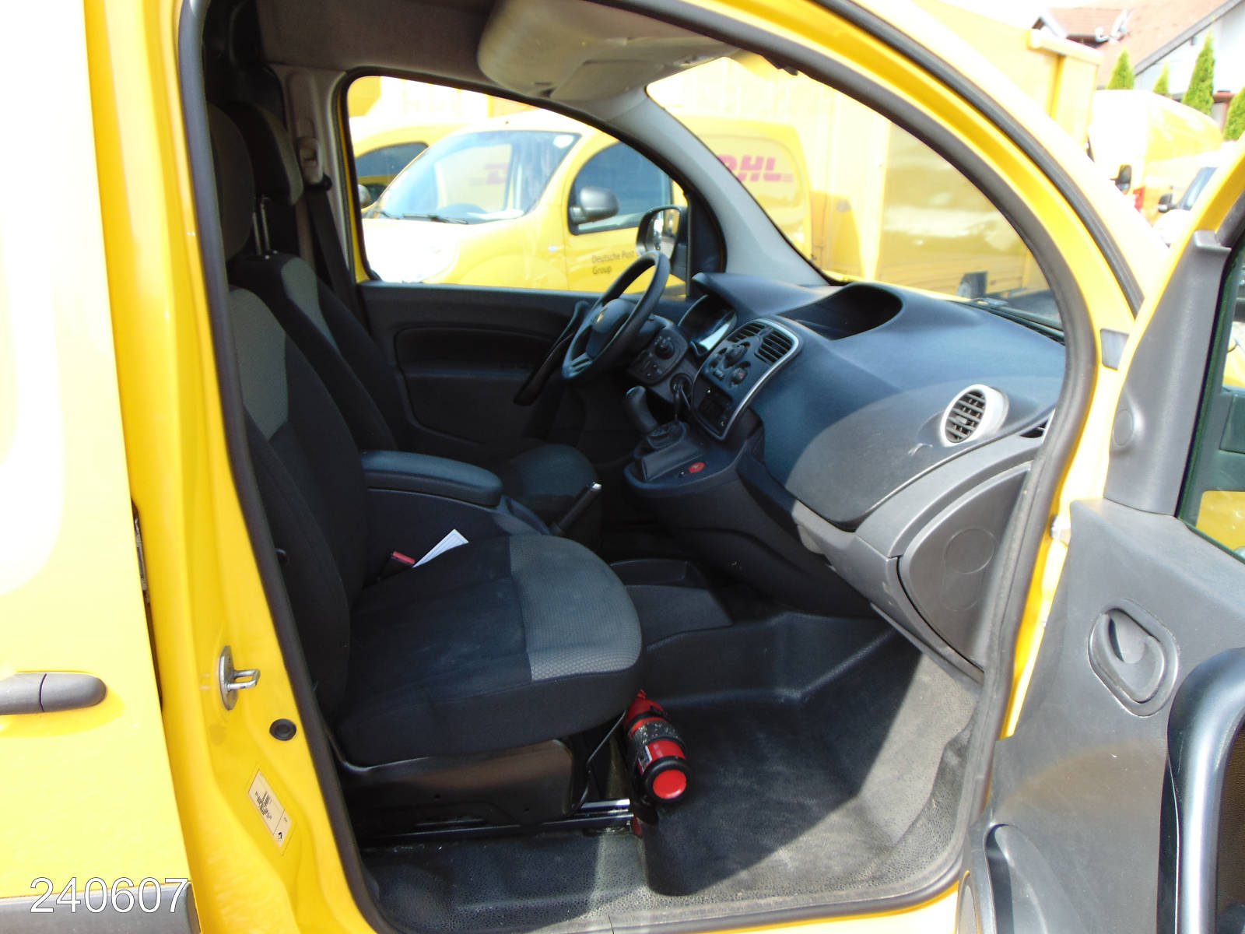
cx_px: 622
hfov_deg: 69.4
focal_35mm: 25
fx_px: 899
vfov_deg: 54.9
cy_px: 467
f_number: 3
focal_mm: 4.5
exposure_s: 1/160
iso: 80
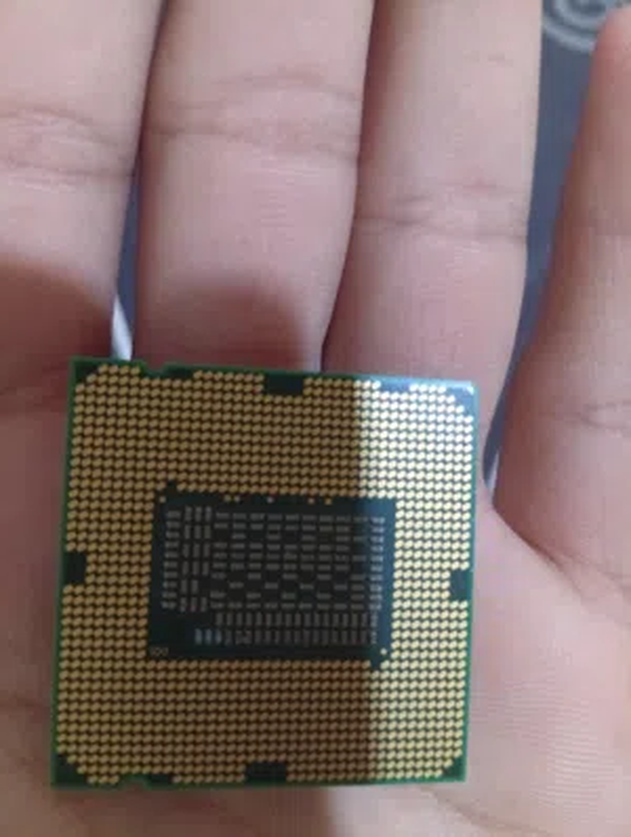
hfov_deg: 51.5
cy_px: 418
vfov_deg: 65.2
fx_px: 654
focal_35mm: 27
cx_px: 316
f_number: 1.8
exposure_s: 1/20
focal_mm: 3.84
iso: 1012
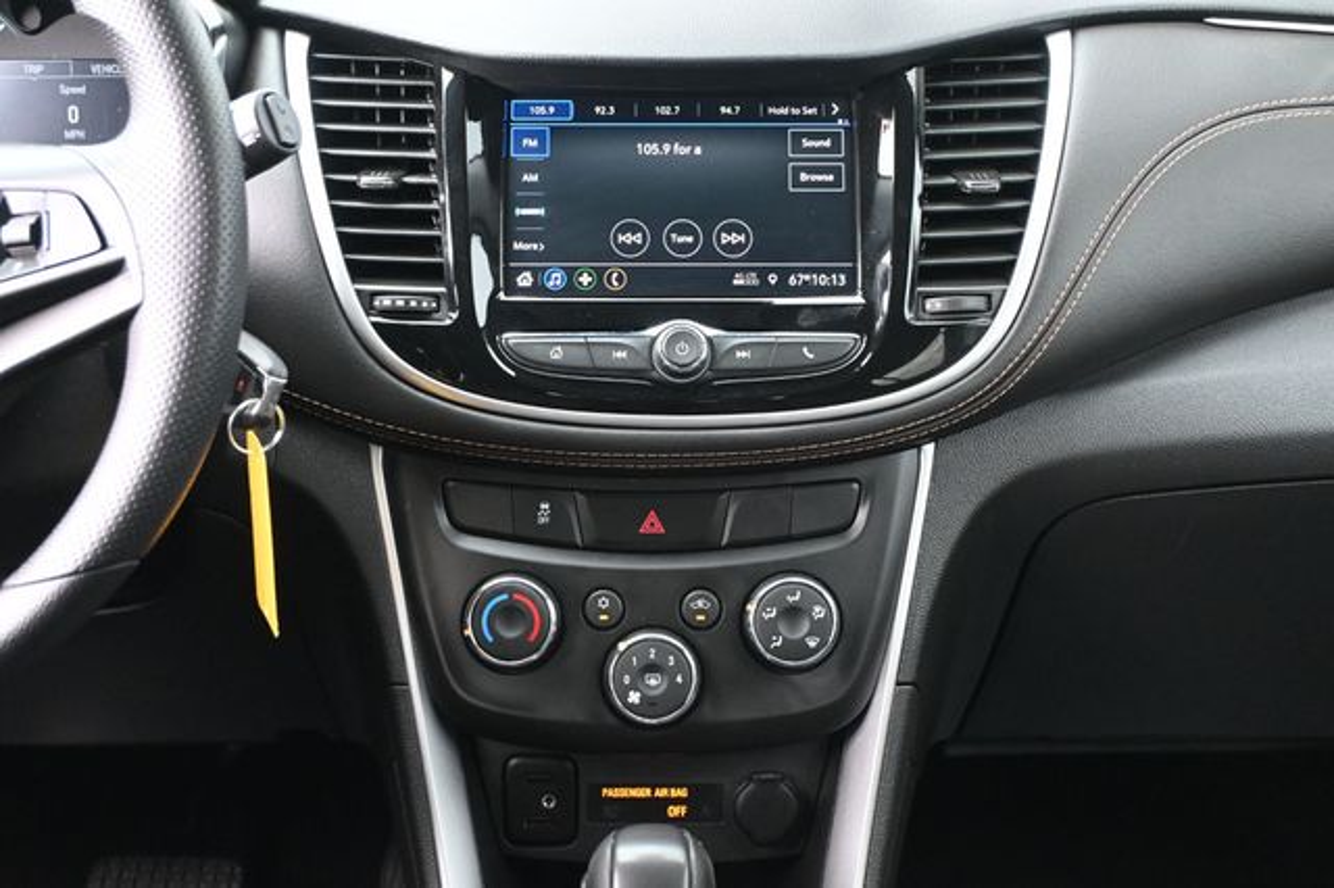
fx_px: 2000
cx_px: 667
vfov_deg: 25.0
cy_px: 444
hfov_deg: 36.9
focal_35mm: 54
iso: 3200
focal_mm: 36
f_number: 5.3
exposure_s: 1/125
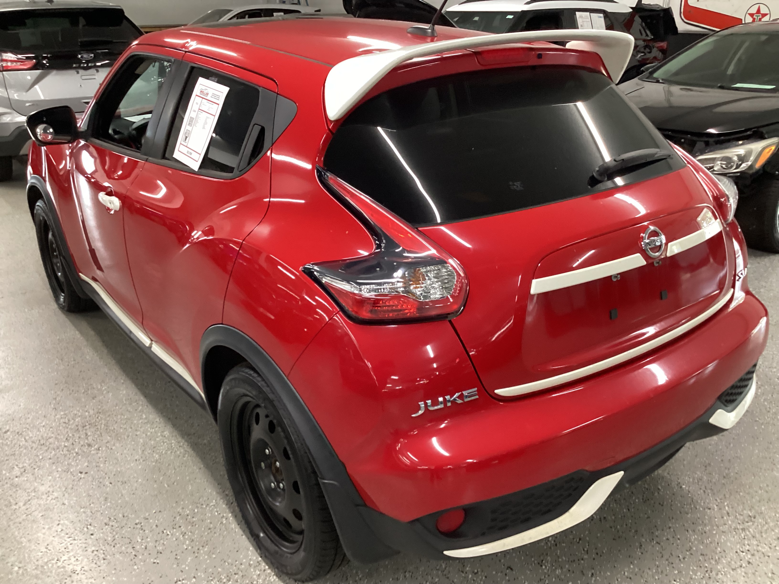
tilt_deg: -25.5
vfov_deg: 45.4
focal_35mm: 31
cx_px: 390
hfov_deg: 58.4
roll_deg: +0.4
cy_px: 292
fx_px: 698
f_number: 2.4
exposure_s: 1/50
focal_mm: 3.3
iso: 320
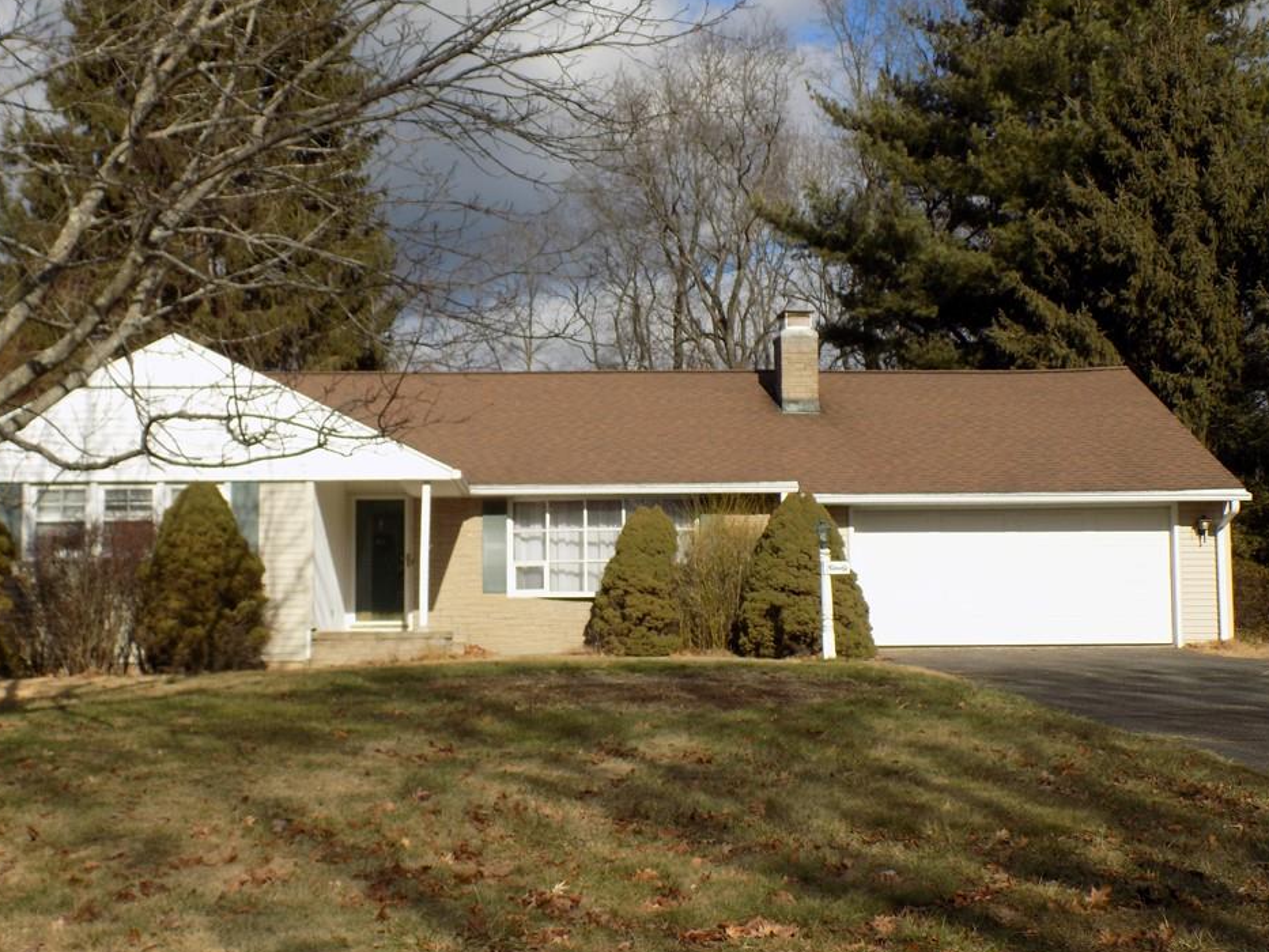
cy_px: 492
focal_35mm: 45
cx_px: 592
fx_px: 1650
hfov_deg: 42.0
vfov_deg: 32.2
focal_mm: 7.3
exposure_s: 1/1000
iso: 80
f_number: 3.6
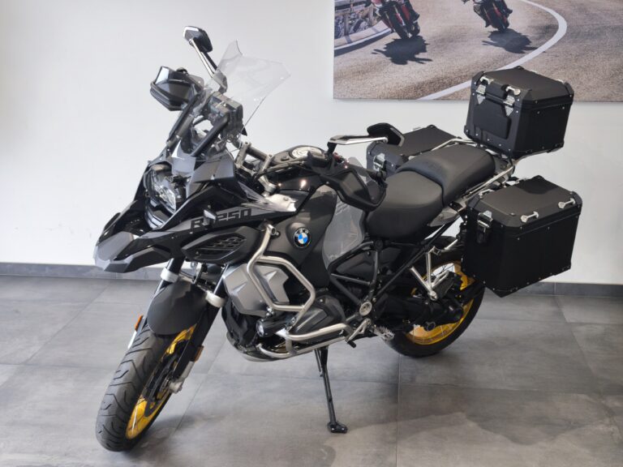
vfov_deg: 31.5
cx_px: 312
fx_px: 828
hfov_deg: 41.2
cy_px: 234
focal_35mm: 46
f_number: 1.6
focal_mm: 6.57
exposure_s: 1/100
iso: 100
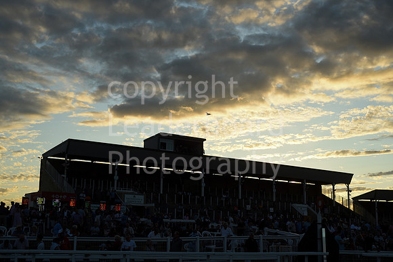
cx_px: 196
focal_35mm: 50
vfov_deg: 27.0
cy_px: 131
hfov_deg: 39.6
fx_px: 546
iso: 800
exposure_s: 1/1000
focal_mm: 50
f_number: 10
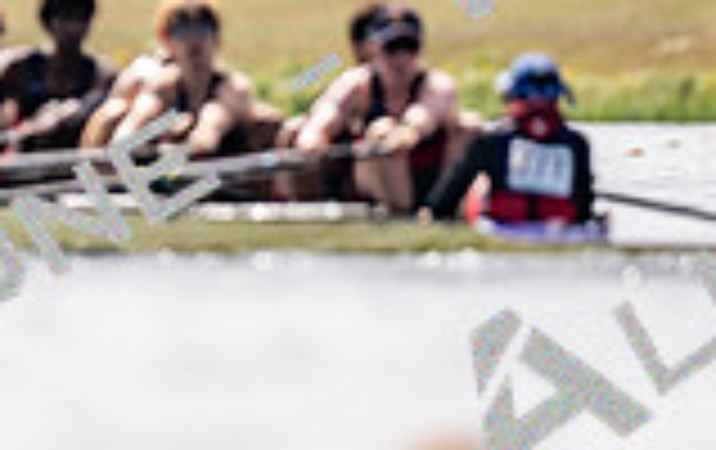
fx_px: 43533
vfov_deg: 0.6
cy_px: 97
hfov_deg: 0.9
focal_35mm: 2227
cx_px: 86
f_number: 4
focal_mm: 600
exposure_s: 1/2500
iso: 110
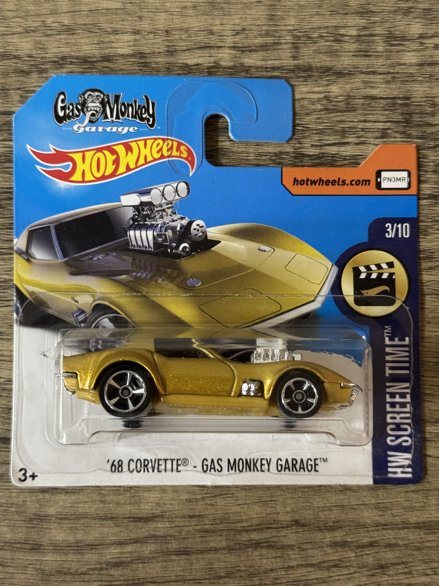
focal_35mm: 48
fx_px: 812
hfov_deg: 30.3
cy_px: 293
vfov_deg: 39.7
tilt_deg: -86.5
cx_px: 220
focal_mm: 6.76
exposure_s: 1/40
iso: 500
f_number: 1.78
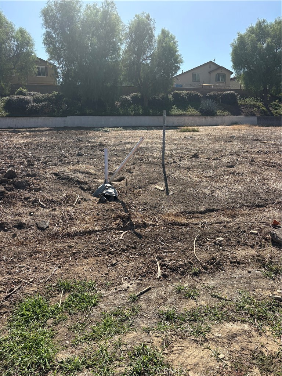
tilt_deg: -12.0
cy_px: 188
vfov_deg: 67.3
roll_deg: -0.4
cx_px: 141
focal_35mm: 26
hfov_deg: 53.1
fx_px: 282
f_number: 1.6
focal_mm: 5.96
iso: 50
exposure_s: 1/2865
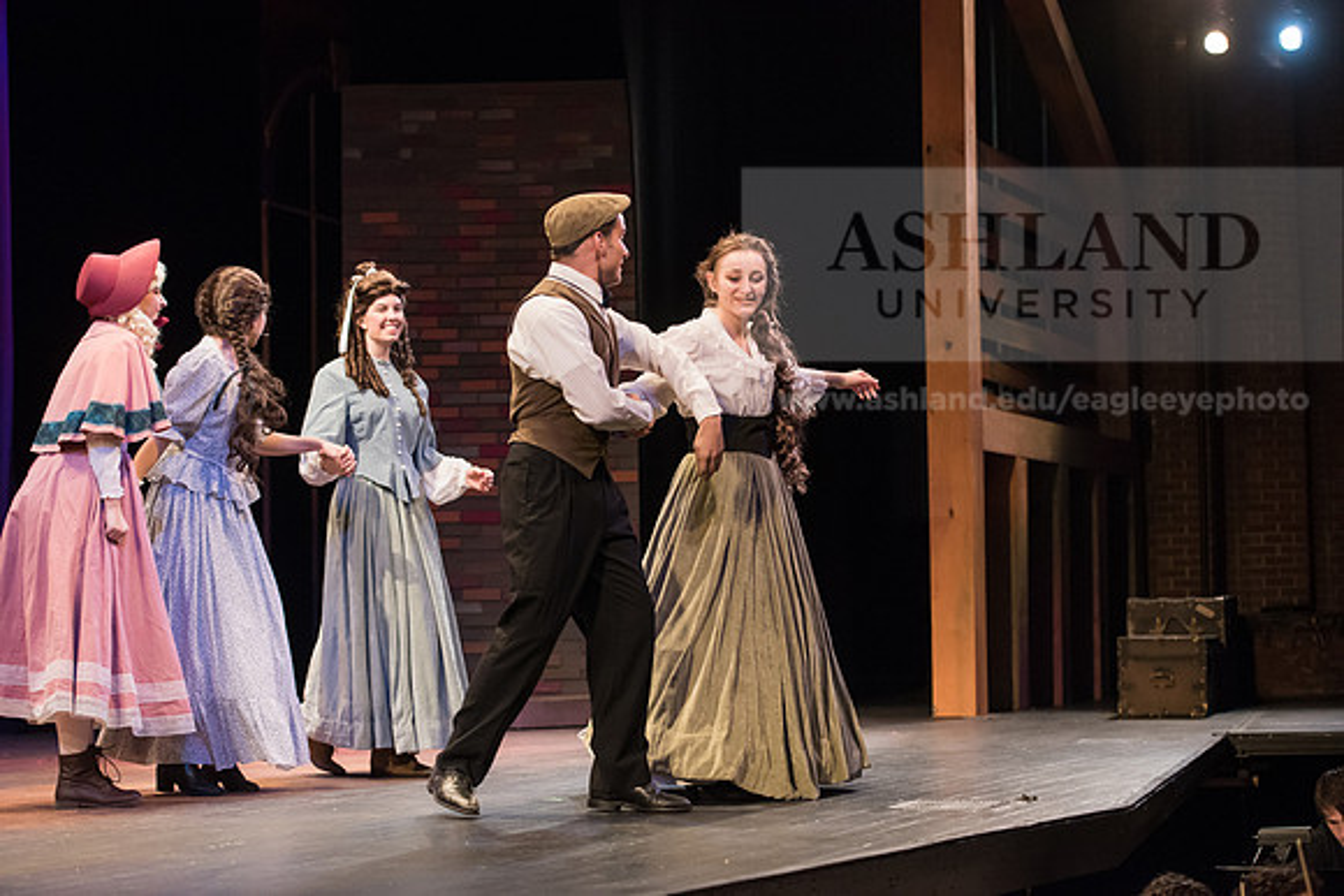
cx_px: 672
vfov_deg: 19.5
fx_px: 2614
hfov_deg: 28.8
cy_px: 448
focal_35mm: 70
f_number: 3.5
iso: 3200
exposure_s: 1/400
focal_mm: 70
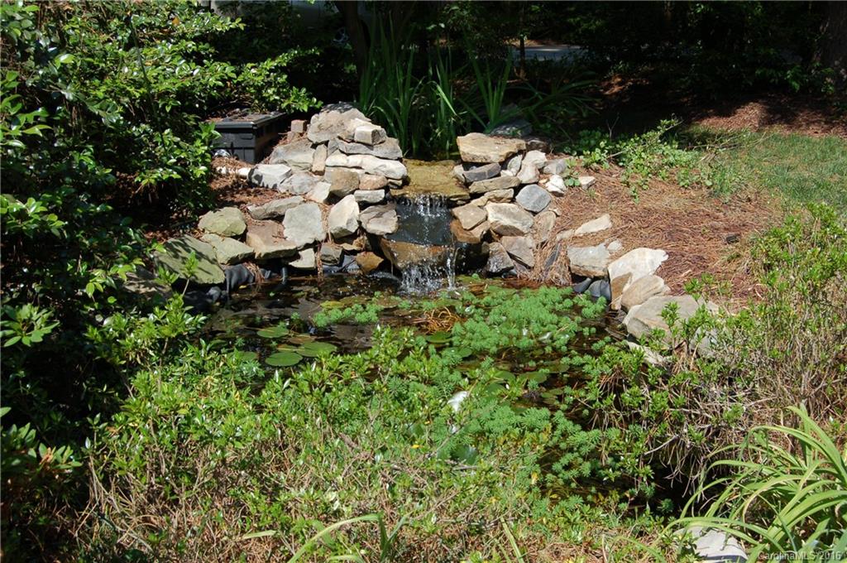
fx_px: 987
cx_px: 424
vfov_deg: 31.8
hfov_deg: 46.5
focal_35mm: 42
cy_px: 282
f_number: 9
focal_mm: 28
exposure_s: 1/250
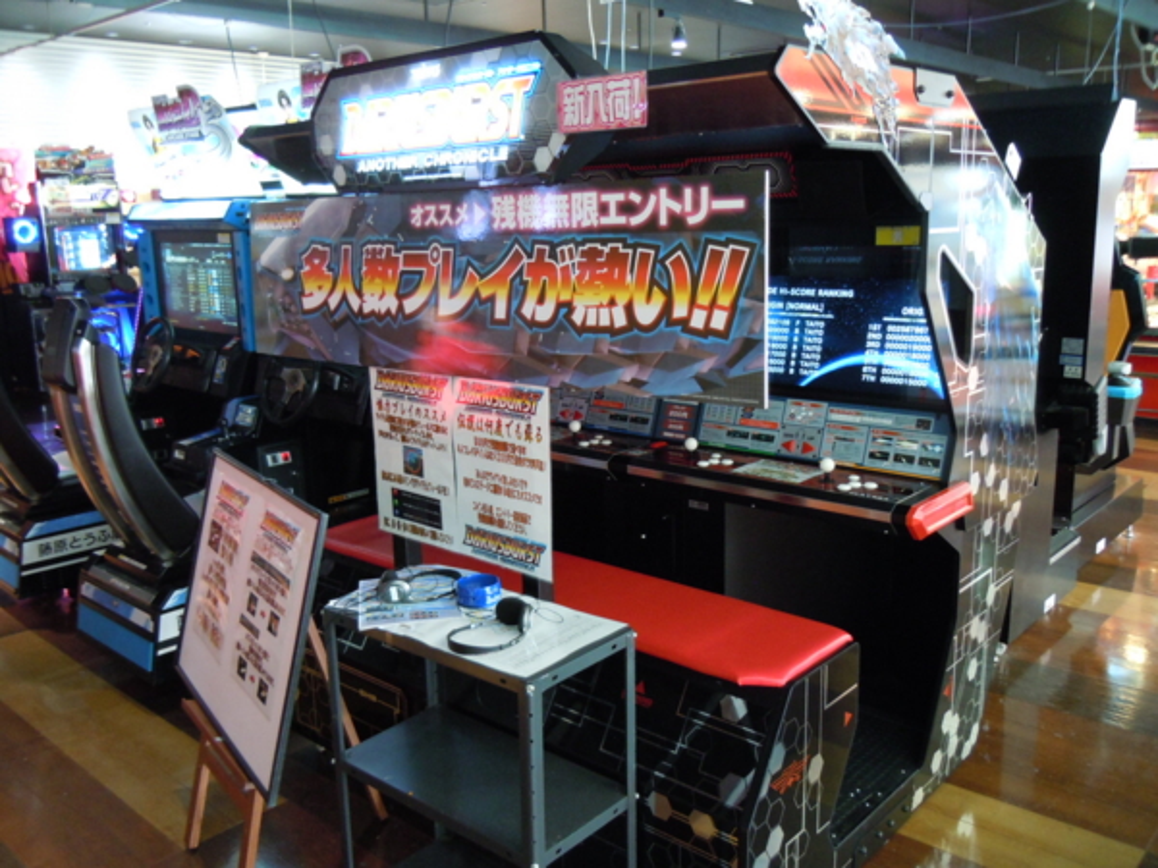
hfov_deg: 60.0
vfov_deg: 46.8
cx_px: 579
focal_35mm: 30
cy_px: 434
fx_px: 1004
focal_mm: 5.4
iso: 400
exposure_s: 1/6
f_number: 3.5
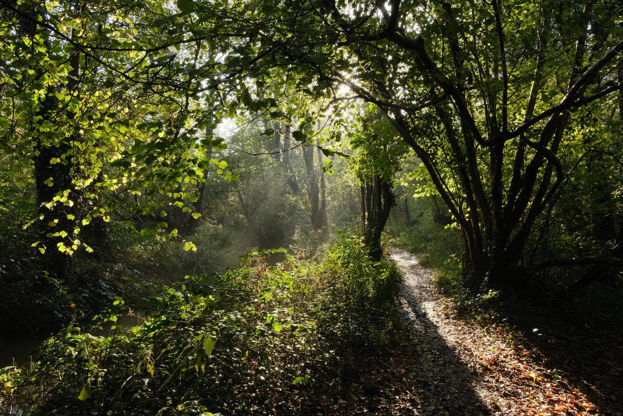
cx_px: 312
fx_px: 415
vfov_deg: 53.1
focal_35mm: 24
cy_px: 208
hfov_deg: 73.7
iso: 2500
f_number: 11
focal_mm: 16
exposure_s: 1/100
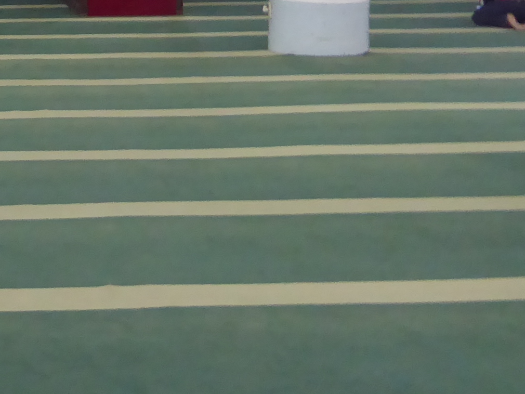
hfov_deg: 18.3
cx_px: -179
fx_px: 1502
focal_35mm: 99
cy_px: -94
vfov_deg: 14.4
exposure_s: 1/13
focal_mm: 4.3
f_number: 3.3
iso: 400
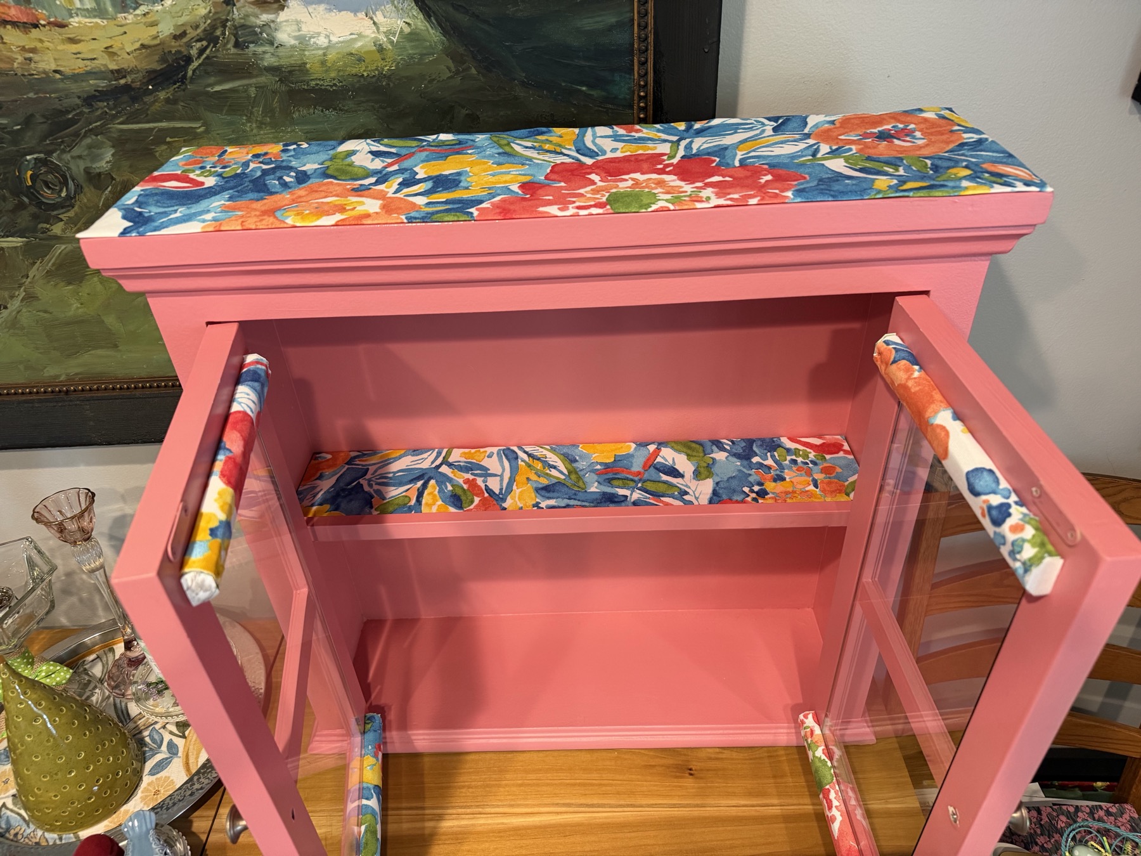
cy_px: 428
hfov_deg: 71.6
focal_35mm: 24
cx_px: 570
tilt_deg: -36.0
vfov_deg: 56.8
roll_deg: +3.8
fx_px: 791
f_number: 1.78
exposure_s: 1/60
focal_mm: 6.76
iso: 250
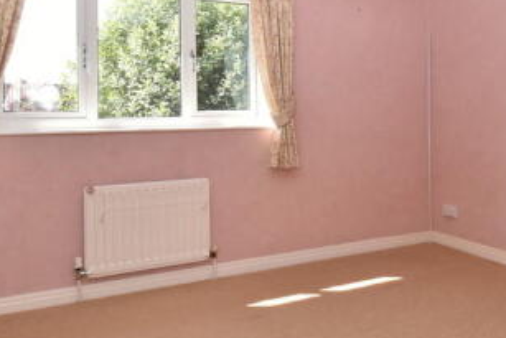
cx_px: 296
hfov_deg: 58.4
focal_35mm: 32
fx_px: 450
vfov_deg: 40.7
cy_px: 116
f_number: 11
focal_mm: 10
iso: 800
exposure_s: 1/160
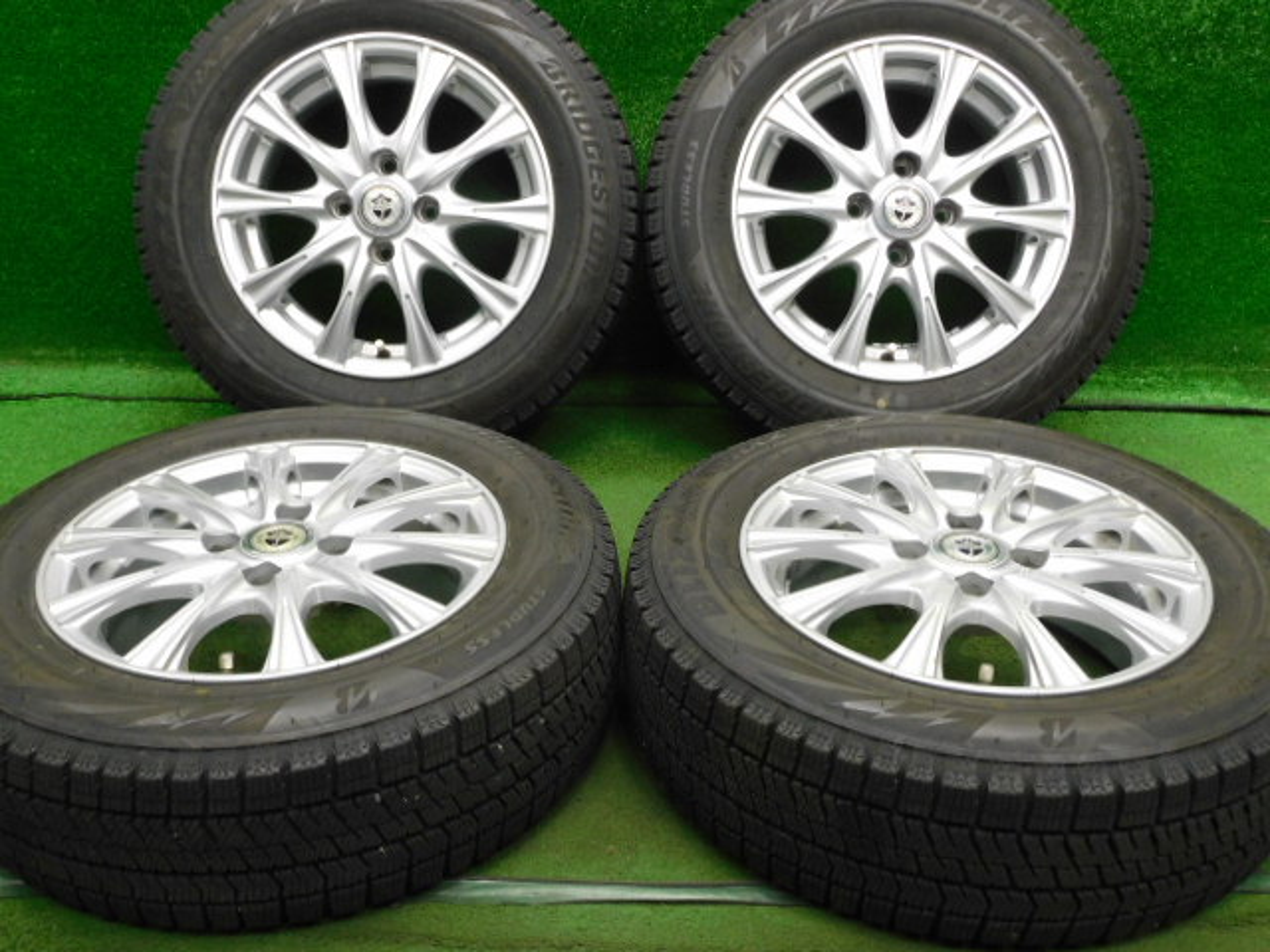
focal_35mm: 35
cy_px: 476
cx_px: 635
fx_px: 1284
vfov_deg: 40.7
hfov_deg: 52.6
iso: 400
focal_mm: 6.3
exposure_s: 1/25
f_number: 3.8
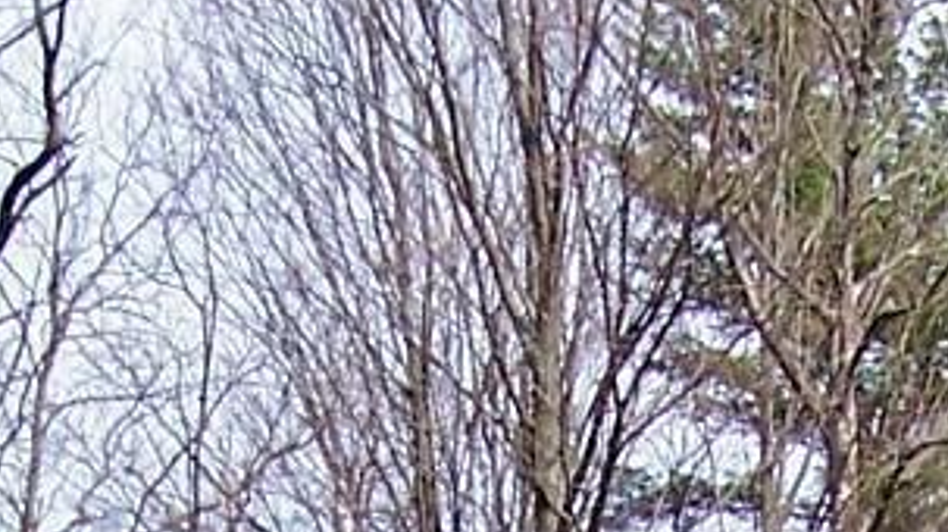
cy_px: 1587
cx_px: 898
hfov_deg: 10.1
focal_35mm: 212
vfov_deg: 5.4
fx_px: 5326
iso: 80
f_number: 2.8
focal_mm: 6.3
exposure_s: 1/800
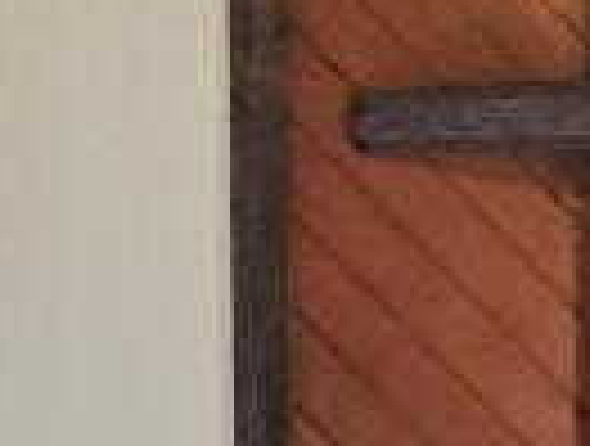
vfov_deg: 6.6
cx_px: 410
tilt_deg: -3.2
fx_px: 3863
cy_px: 410
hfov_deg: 8.7
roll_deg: +0.8
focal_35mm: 226
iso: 200
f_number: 2.2
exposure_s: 1/30
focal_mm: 4.15
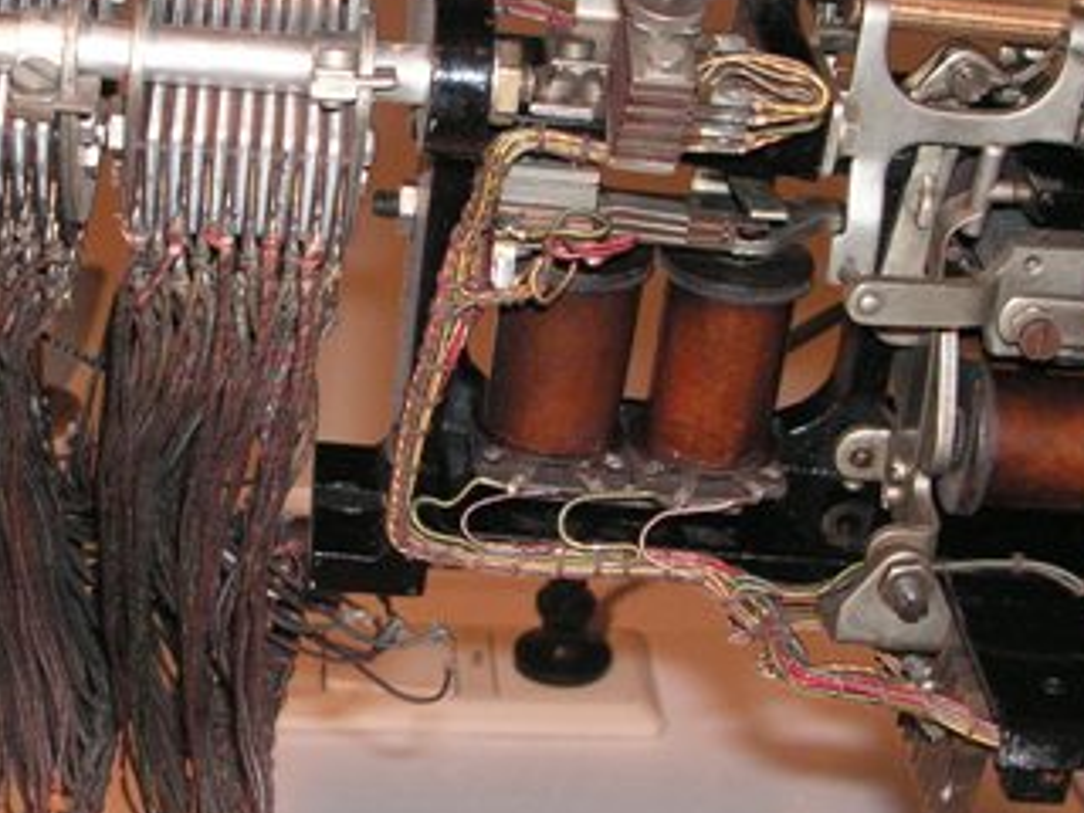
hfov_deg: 25.6
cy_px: 217
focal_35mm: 76
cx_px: 484
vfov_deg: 19.3
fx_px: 2380
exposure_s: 1/45
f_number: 3.3
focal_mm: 6.3
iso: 160
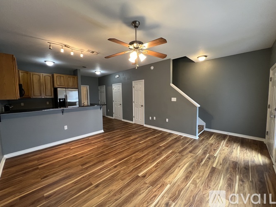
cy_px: 104
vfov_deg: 89.9
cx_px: 138
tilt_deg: -5.2
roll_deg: +2.1
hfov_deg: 106.2
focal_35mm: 13
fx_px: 104
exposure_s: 1/60
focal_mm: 1.57
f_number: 1.8
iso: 400
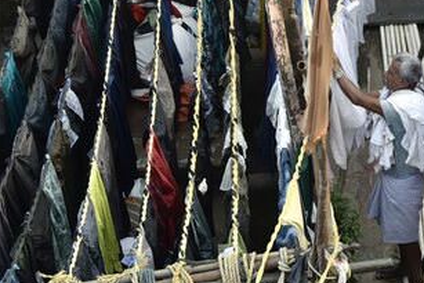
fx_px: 1331
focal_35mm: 113
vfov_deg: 12.1
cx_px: 346
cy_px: 59
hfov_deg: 17.9
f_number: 4.5
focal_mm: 58
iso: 640
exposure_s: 1/640
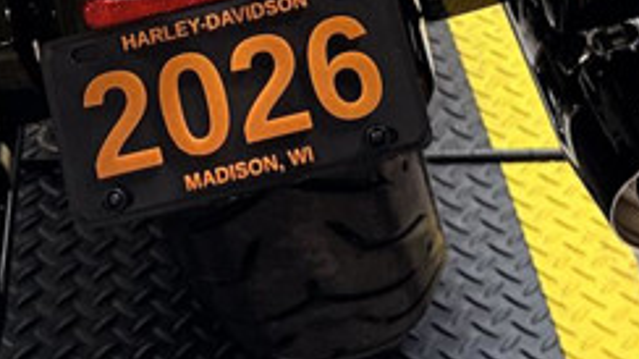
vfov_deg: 8.7
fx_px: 2100
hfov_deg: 17.2
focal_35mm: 124
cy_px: -576
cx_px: 119
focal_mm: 5.96
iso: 50
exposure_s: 1/116
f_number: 1.6
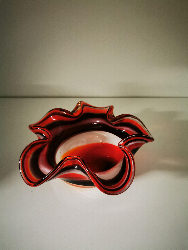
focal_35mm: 27
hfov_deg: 51.4
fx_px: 196
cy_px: 125
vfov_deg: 65.3
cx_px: 94
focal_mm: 5.56
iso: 500
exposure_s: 1/33.3
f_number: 1.6
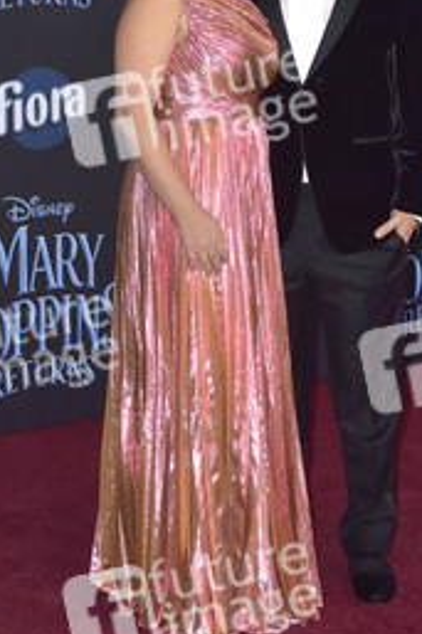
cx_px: 263
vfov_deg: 18.7
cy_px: 232
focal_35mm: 109
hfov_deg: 12.5
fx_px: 1919
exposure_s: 1/250
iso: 400
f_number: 6.3
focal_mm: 70
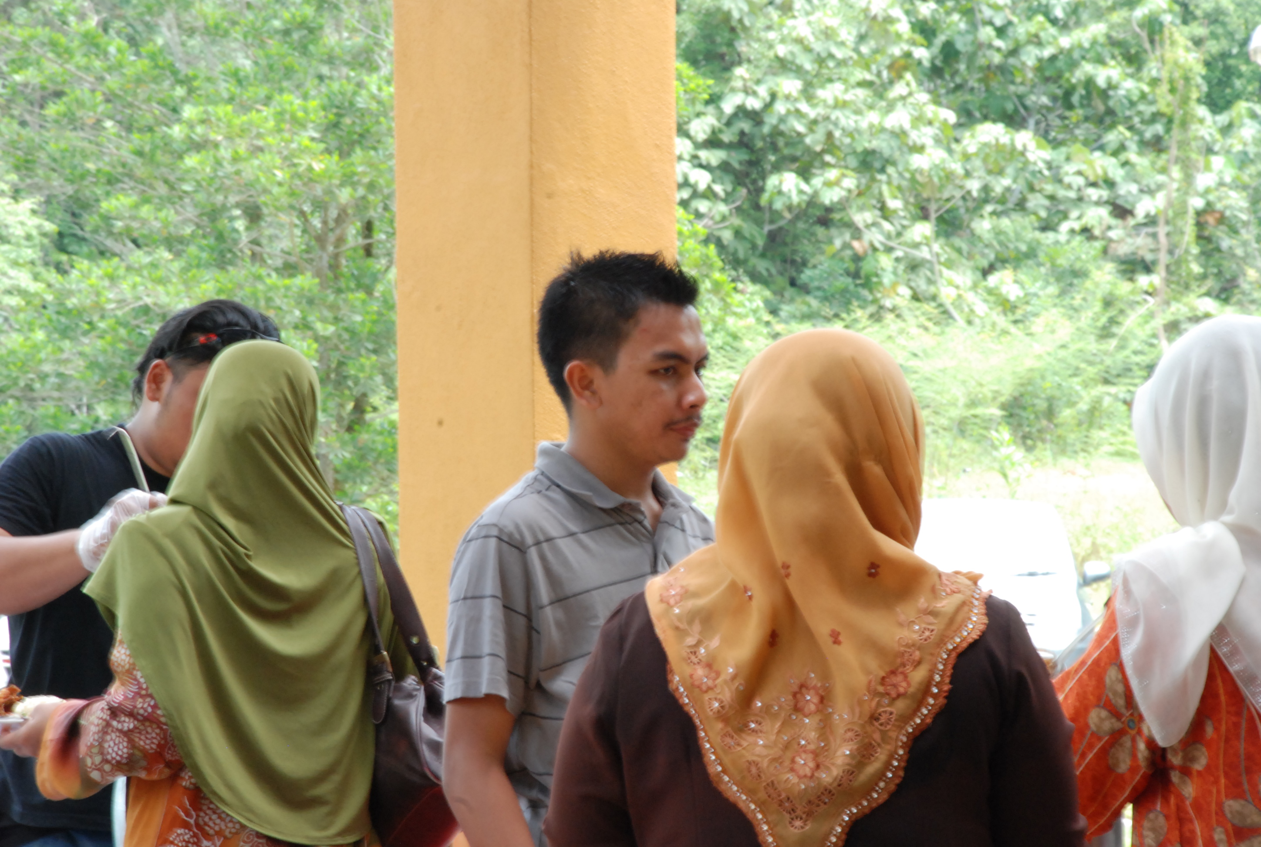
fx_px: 5528
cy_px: 424
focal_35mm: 158
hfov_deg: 13.0
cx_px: 630
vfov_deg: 8.8
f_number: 22
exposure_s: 1/20
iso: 800
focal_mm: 105
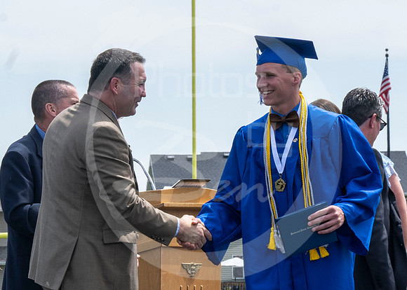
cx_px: 48
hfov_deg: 8.4
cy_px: 152
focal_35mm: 240
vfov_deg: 6.0
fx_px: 2779
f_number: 13
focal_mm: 70
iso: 200
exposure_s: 1/250
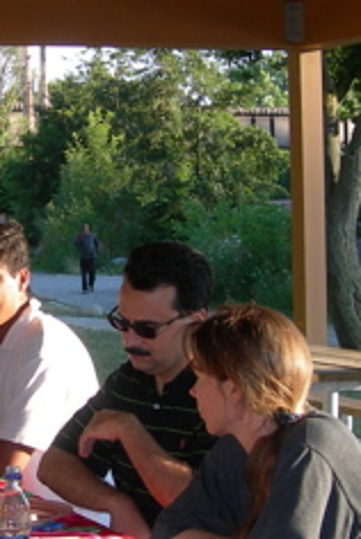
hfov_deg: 12.6
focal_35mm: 107
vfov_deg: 19.1
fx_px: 1605
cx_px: -64
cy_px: 276
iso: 50
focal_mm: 7.8
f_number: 2.8
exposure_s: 1/159
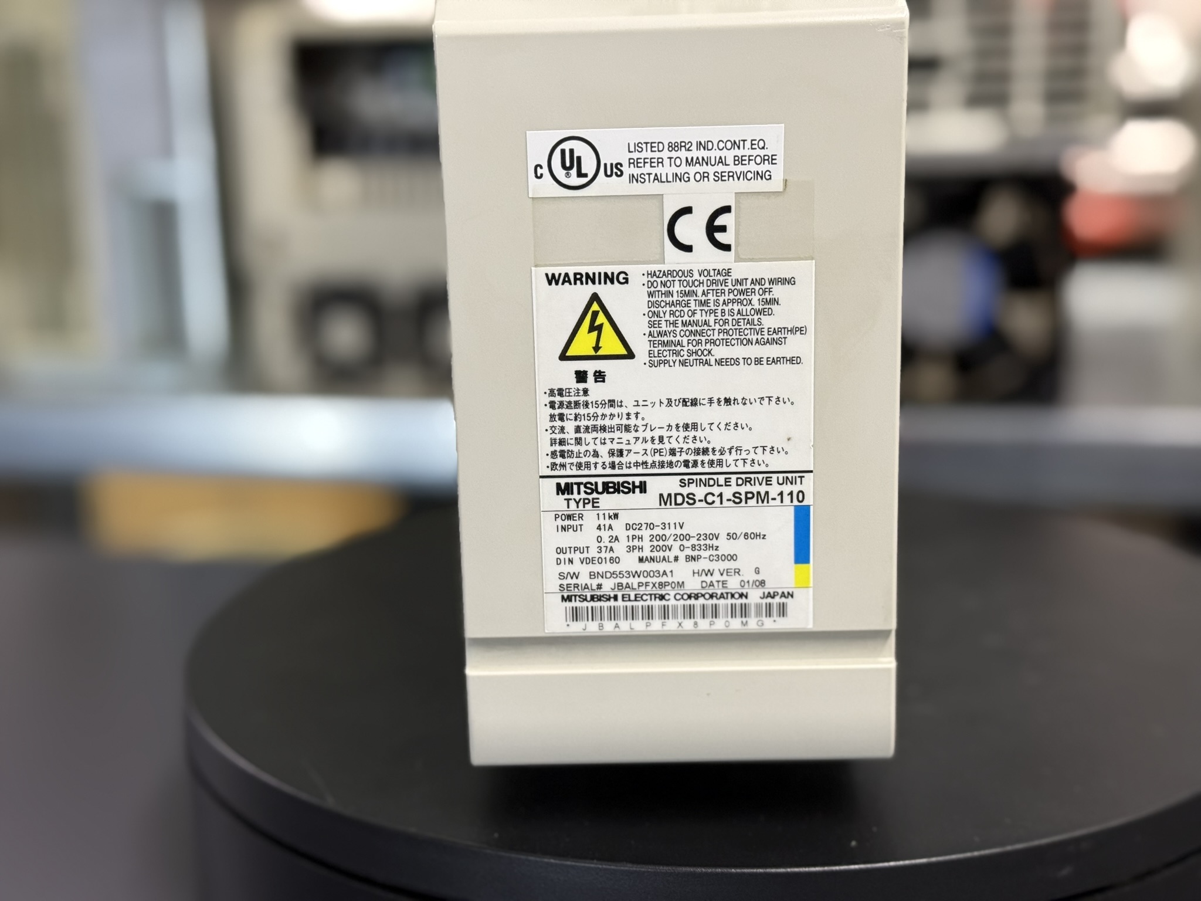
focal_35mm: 48
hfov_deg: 39.7
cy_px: 450
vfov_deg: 30.3
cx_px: 600
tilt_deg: -14.4
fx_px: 1665
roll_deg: +1.8
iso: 160
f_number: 1.78
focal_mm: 6.76
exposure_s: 1/50
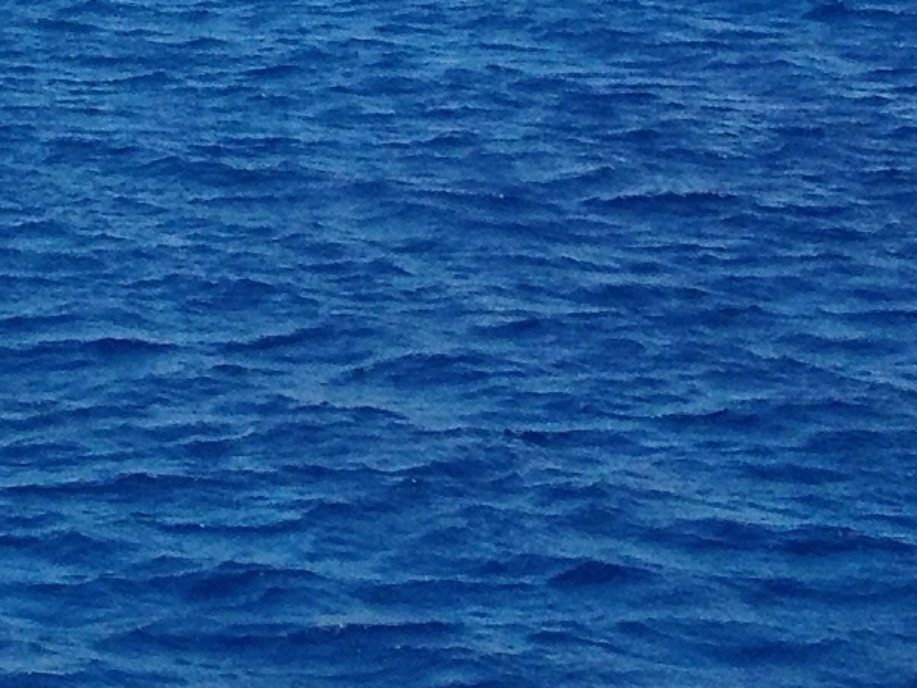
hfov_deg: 9.5
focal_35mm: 190
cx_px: -1144
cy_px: -786
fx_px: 5034
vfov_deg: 7.4
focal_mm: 4.28
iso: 50
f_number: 2.4
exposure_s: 1/1623
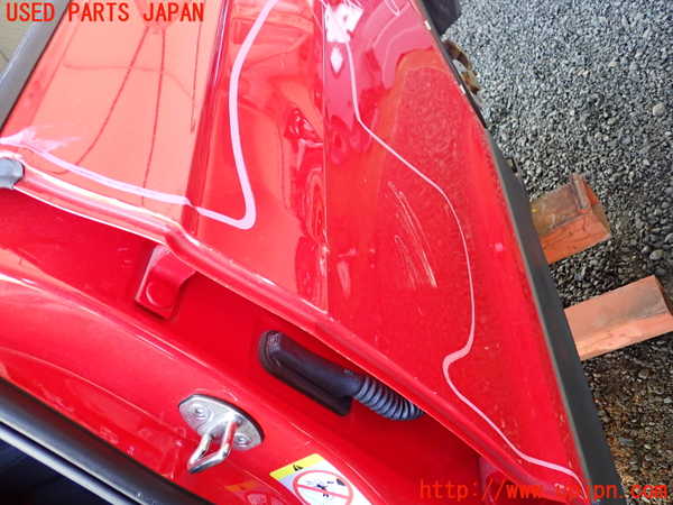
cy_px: 252
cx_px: 336
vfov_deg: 46.8
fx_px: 583
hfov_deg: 60.0
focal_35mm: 30
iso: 320
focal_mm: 5.4
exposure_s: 1/80
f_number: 2.3
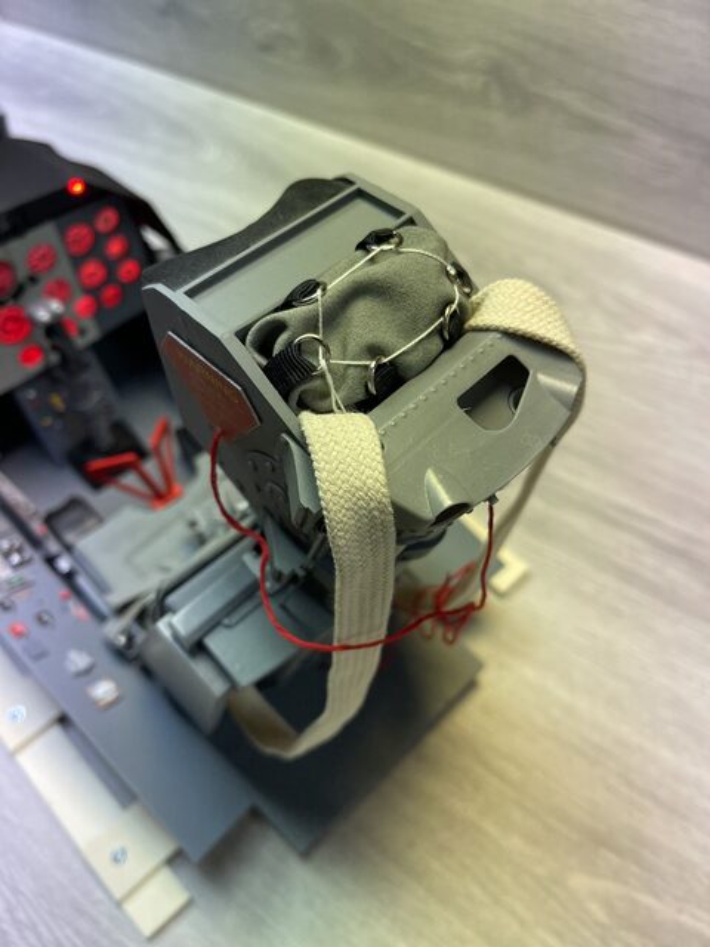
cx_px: 355
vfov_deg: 67.3
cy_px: 474
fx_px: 711
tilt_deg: -51.4
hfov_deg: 53.1
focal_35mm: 26
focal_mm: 5.1
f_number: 1.6
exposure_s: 1/100
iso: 64
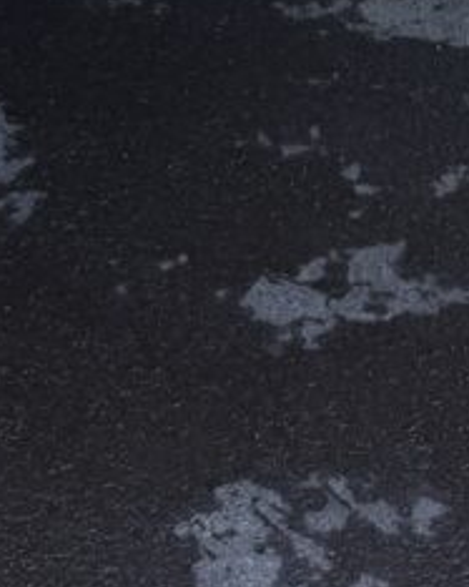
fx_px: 2083
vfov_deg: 13.3
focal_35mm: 120
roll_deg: -0.7
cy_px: -657
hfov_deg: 12.8
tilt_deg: -9.8
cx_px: 253
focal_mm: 6.76
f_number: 1.78
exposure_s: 1/683
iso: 80
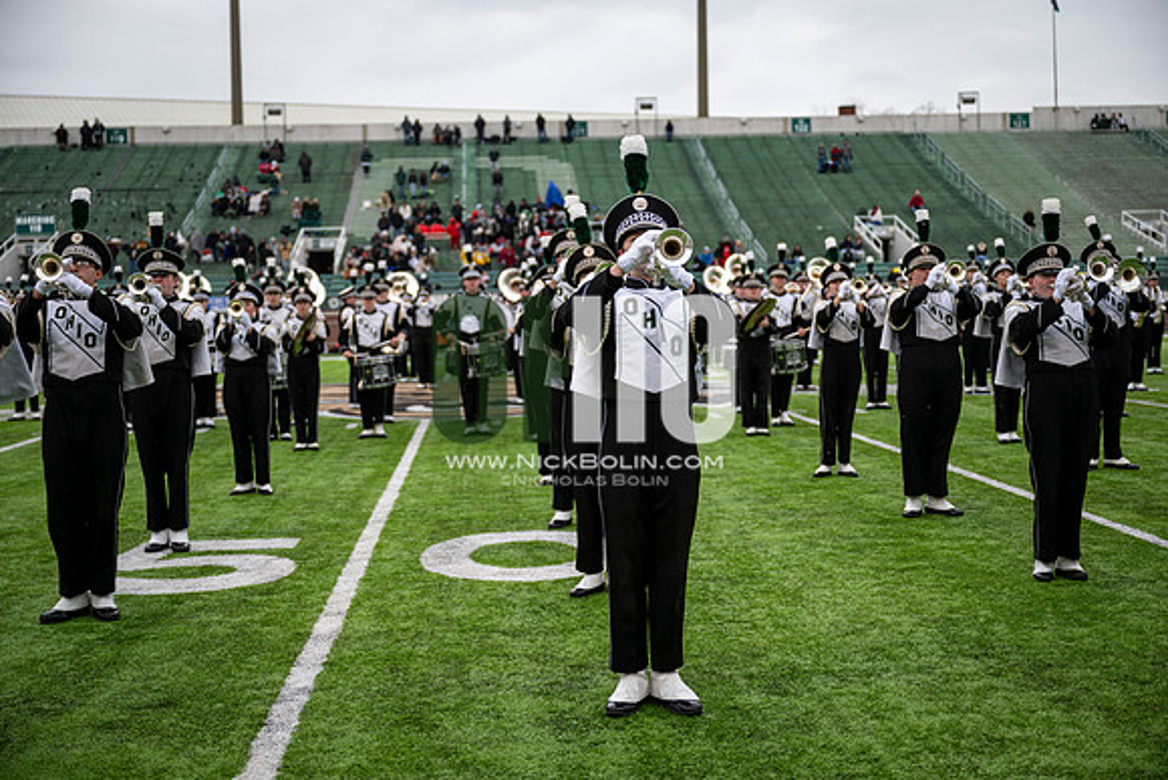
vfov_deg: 28.7
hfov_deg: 41.9
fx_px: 1525
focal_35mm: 47
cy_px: 390
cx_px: 584
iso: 100
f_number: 2.8
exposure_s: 1/500
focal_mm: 47
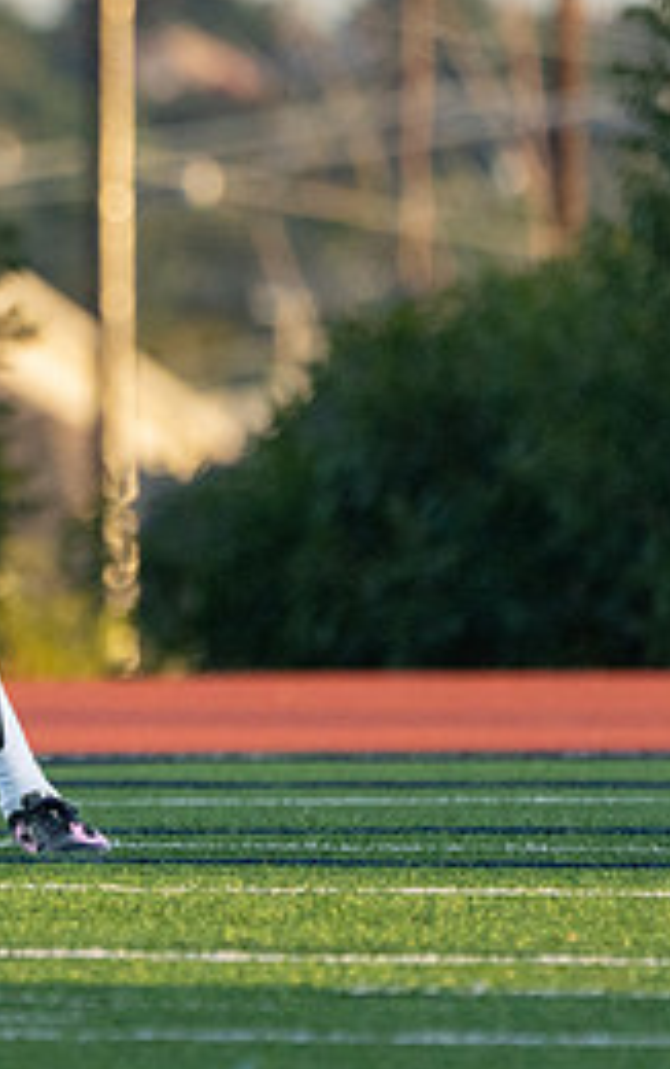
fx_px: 42152
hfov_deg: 0.9
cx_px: -378
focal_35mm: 1446
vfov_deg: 1.5
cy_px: 400
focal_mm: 400
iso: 1000
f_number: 5.6
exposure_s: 1/1250
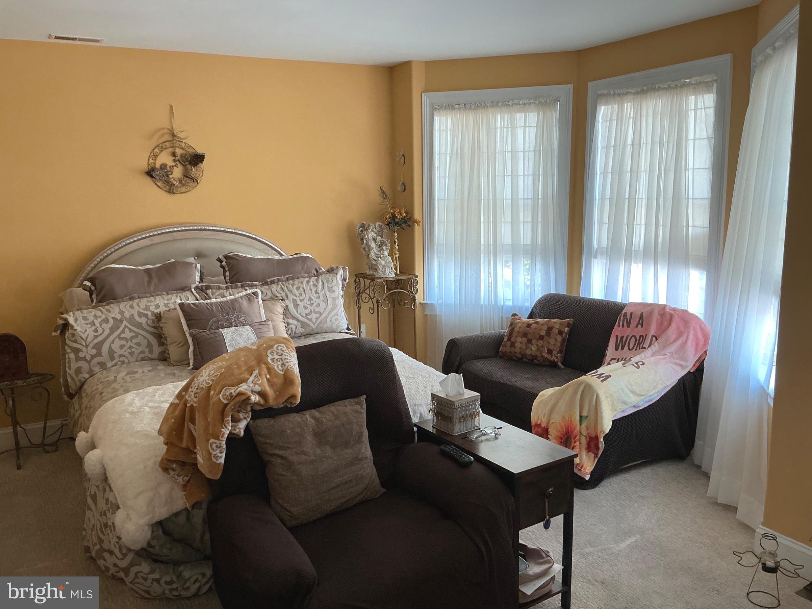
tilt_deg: -10.2
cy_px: 304
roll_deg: +2.4
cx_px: 406
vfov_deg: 49.7
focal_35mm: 28
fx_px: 657
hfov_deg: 63.4
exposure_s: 1/60
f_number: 1.8
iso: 64
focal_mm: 3
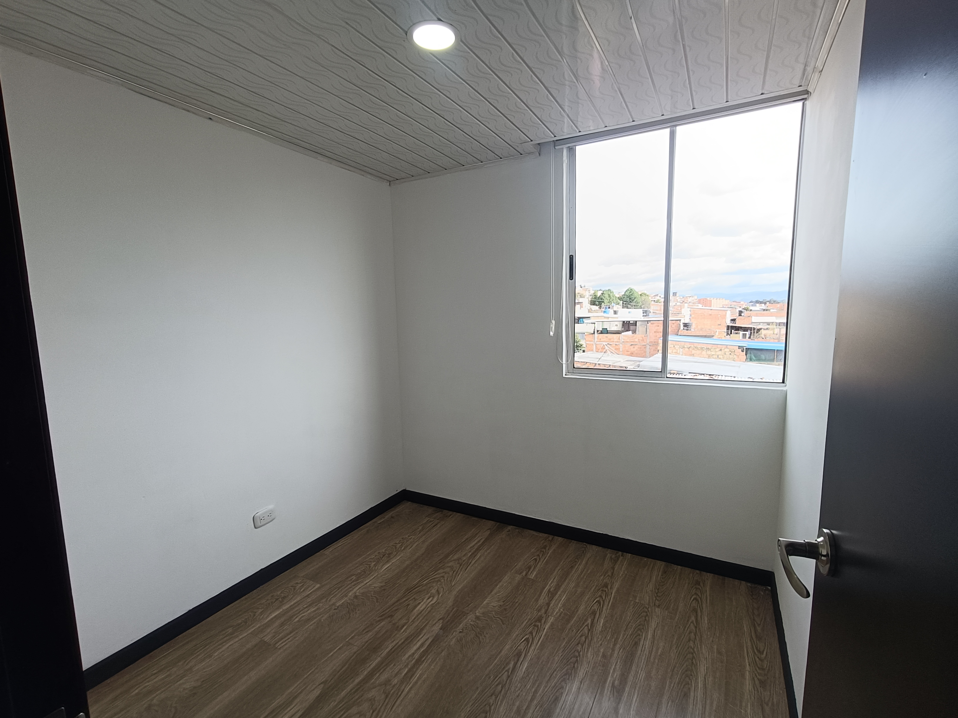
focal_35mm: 16
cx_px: 479
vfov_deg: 78.1
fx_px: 443
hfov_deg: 94.5
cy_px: 359
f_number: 2.2
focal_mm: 1.68
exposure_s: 1/120
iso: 64
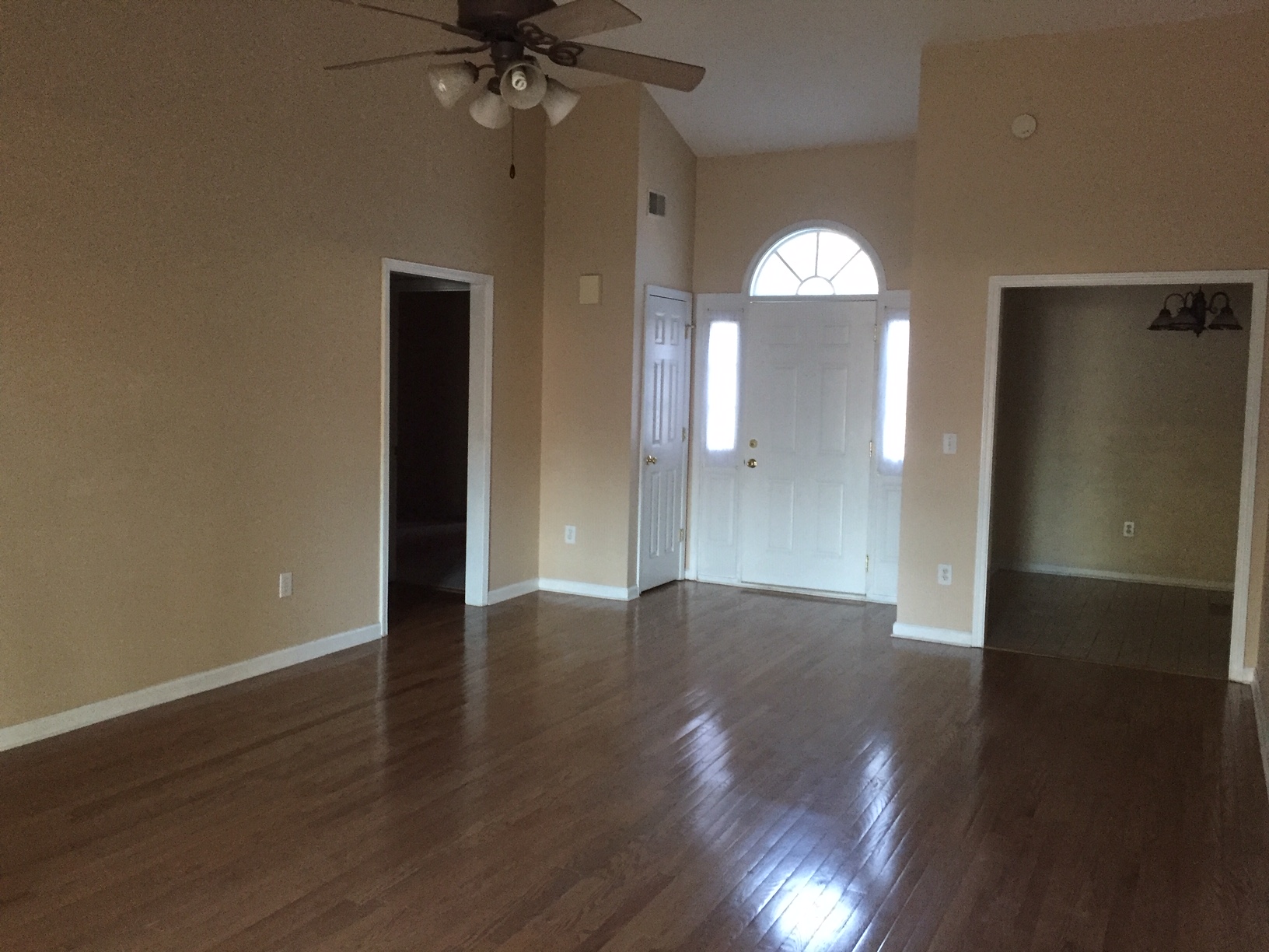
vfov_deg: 48.2
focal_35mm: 29
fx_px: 1063
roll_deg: -2.3
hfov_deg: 61.7
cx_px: 634
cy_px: 476
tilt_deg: -4.0
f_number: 2.2
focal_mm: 4.15
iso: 250
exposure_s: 1/17
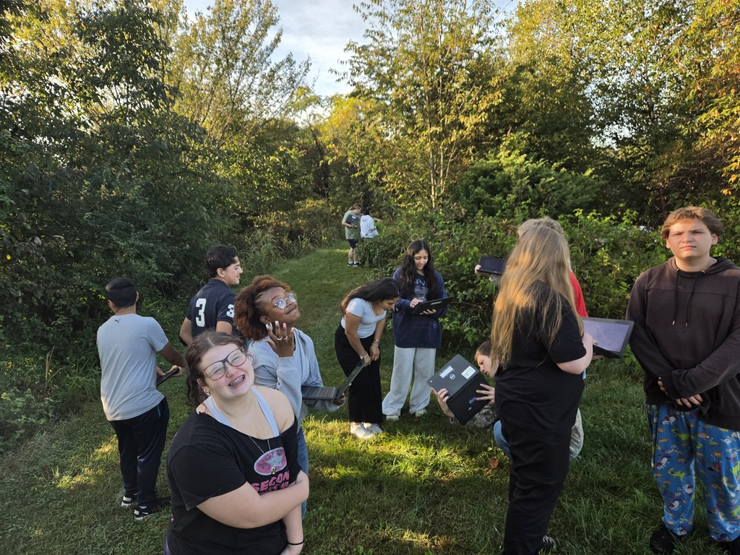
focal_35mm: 23
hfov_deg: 73.9
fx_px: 492
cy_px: 278
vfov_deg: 58.9
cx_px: 370
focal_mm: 5.4
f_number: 1.8
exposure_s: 1/792
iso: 80
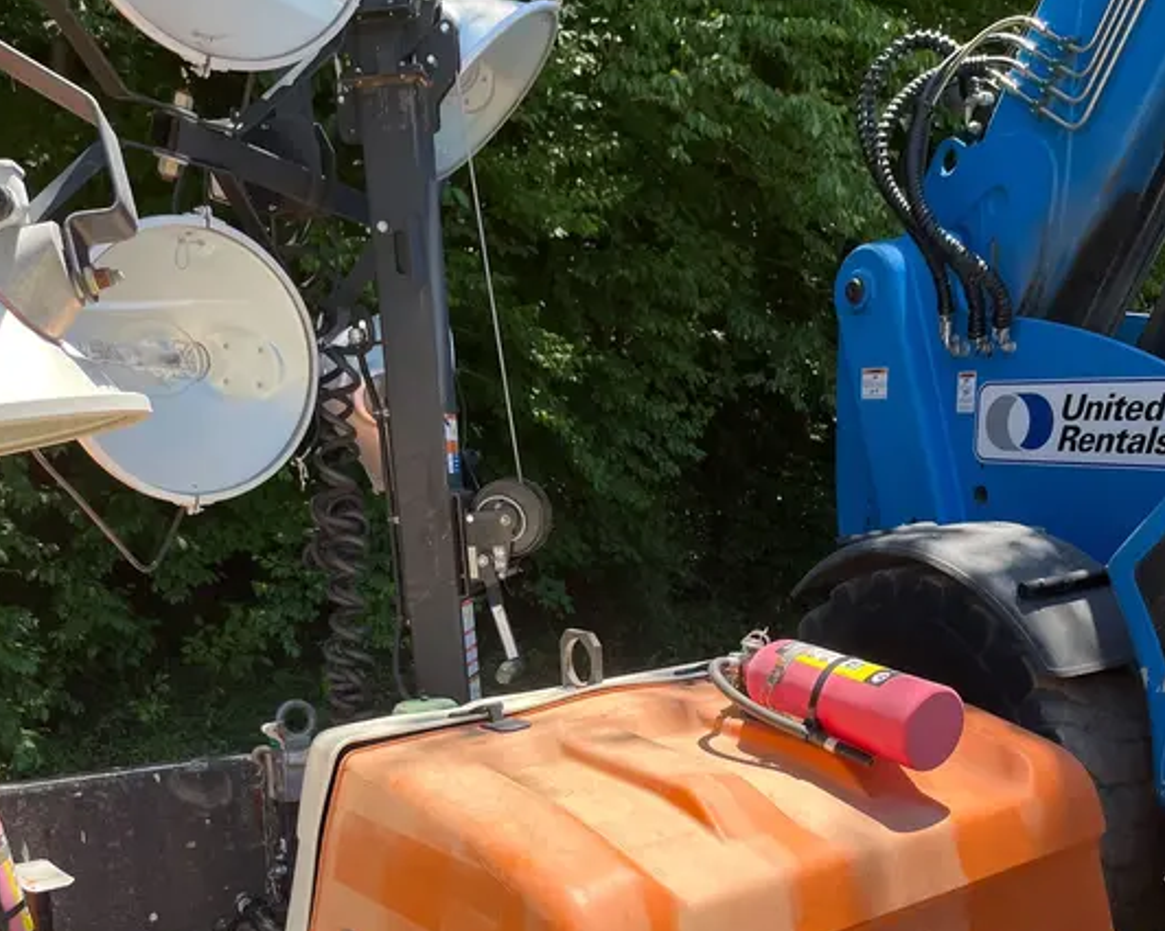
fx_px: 1206
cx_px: 589
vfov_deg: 40.4
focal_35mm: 35
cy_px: 750
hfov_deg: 51.6
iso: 50
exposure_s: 1/1000
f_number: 1.6
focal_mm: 5.1
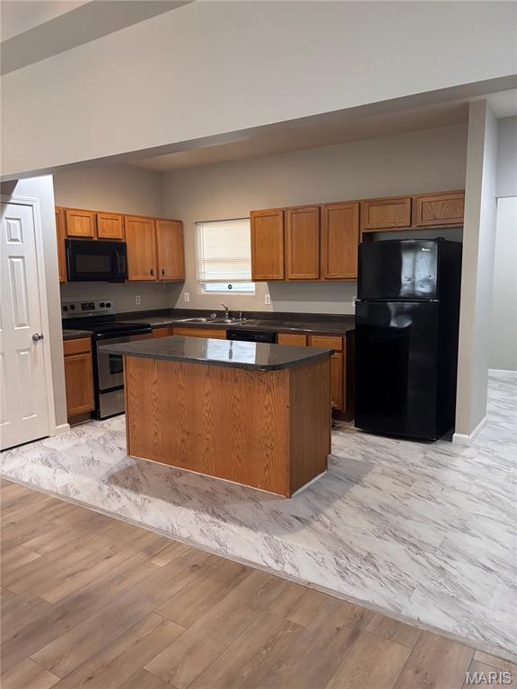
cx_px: 258
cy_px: 344
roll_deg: +1.4
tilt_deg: -7.9
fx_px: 518
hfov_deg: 53.1
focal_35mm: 26
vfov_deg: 67.3
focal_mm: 5.96
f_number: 1.6
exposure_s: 1/60
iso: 500
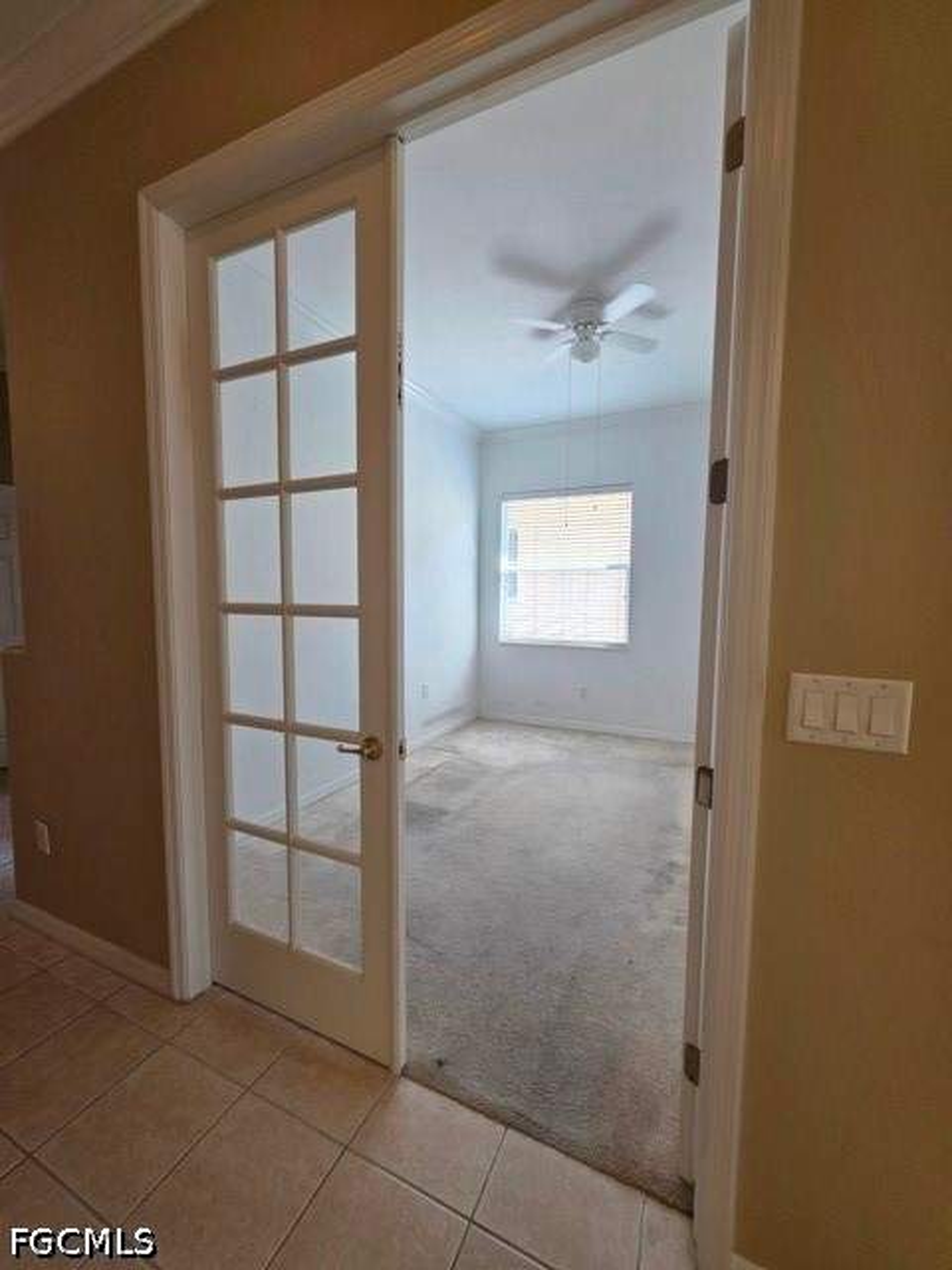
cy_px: 635
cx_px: 476
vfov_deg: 106.2
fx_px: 477
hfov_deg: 89.9
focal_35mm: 13
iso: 80
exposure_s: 1/120
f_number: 1.9
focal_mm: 2.2
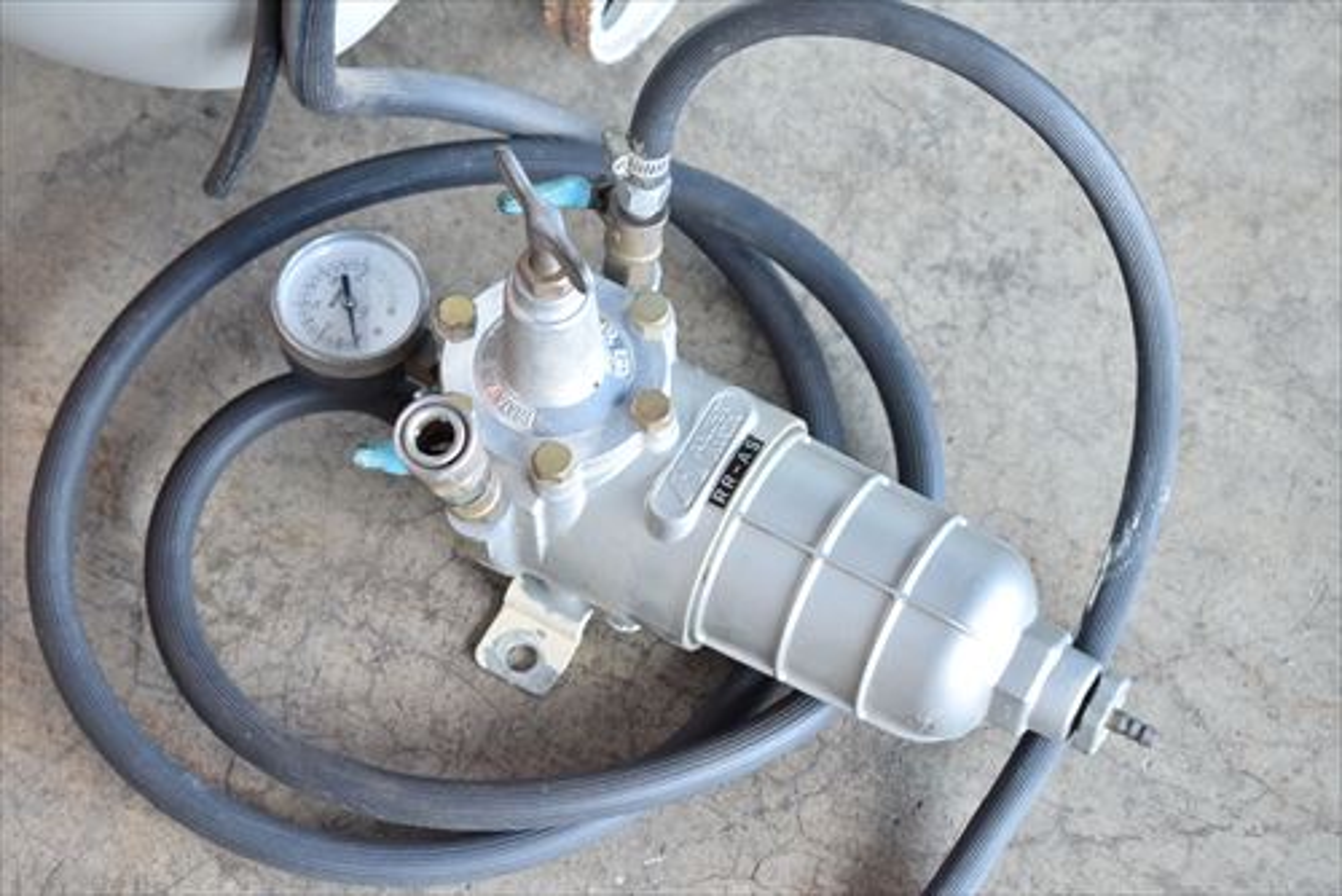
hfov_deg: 23.4
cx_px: 671
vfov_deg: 15.7
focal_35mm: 87
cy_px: 448
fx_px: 3245
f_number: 6.3
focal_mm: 58
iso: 1250
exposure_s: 1/125
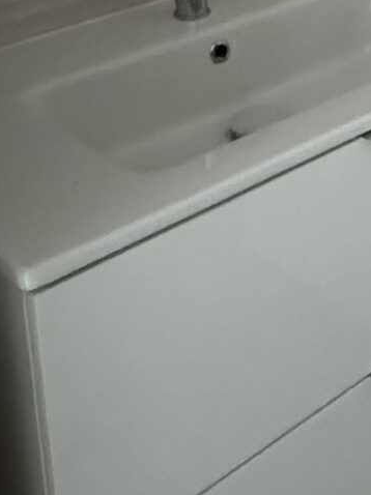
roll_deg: +0.5
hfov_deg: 18.3
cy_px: -158
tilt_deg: -11.0
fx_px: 1073
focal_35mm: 75
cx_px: 477
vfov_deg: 23.0
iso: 1250
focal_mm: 2.22
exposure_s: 1/60
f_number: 2.2
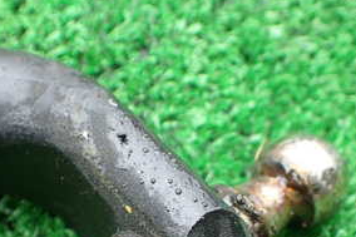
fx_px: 652
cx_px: 189
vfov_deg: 19.9
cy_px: 246
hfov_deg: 30.5
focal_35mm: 66
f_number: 2.3
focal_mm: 5.4
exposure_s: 1/125
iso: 100
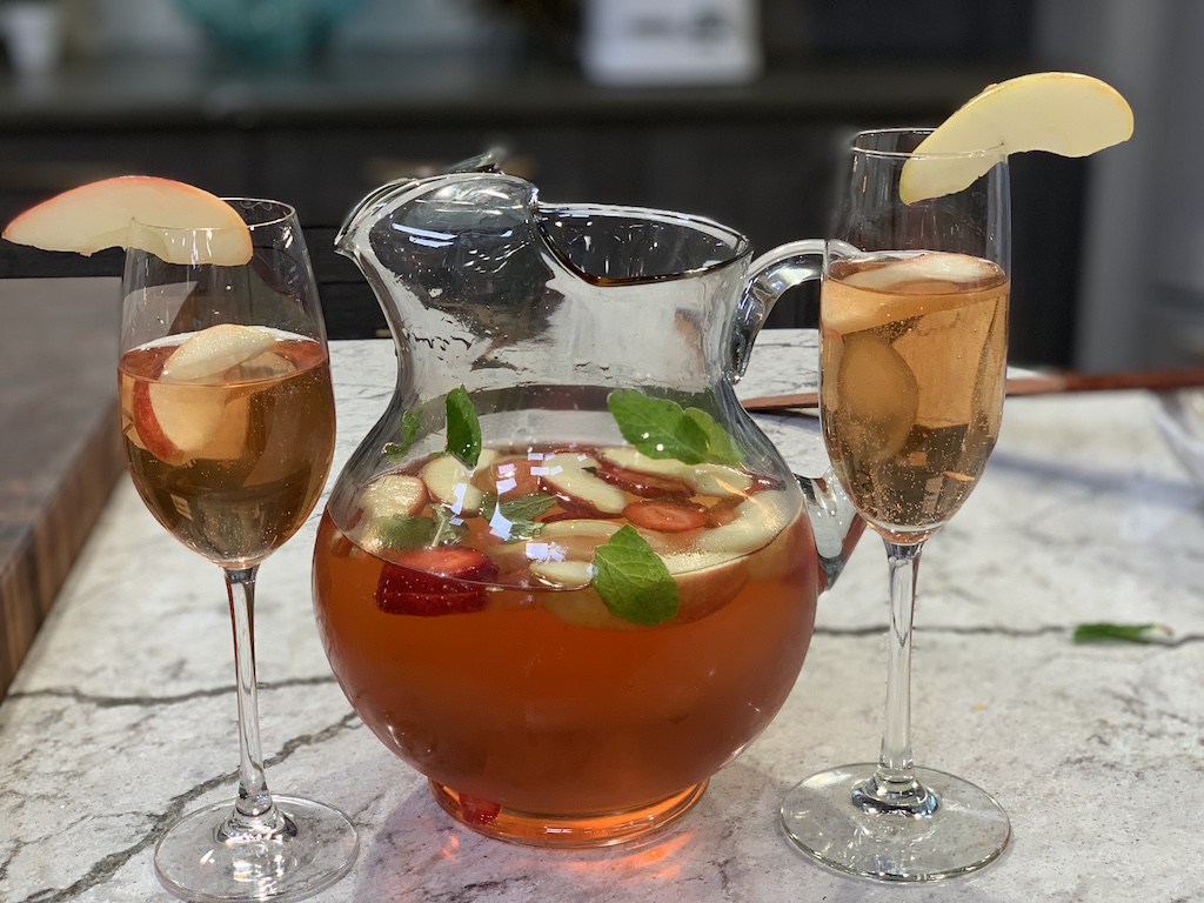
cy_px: 452
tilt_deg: -16.5
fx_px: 1809
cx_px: 602
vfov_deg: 28.0
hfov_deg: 36.8
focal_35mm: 52
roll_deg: +0.2
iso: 80
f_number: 2.4
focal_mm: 6
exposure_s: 1/60
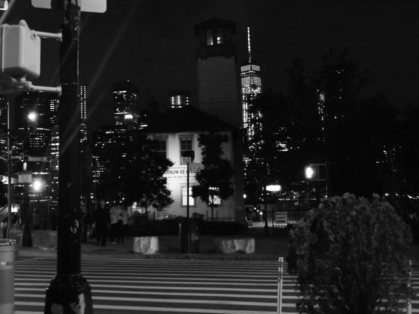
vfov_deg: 27.0
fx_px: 654
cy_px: 123
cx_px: 136
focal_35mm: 54
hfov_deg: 35.2
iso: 6400
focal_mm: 22
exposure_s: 1/30
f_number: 5.6
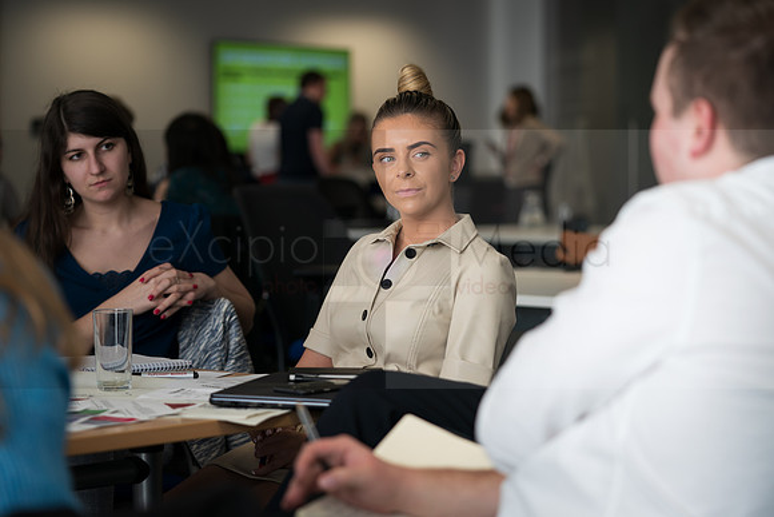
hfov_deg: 22.4
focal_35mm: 91
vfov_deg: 15.0
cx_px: 401
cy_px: 270
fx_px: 1956
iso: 100
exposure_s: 1/125
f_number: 2.8
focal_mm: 83
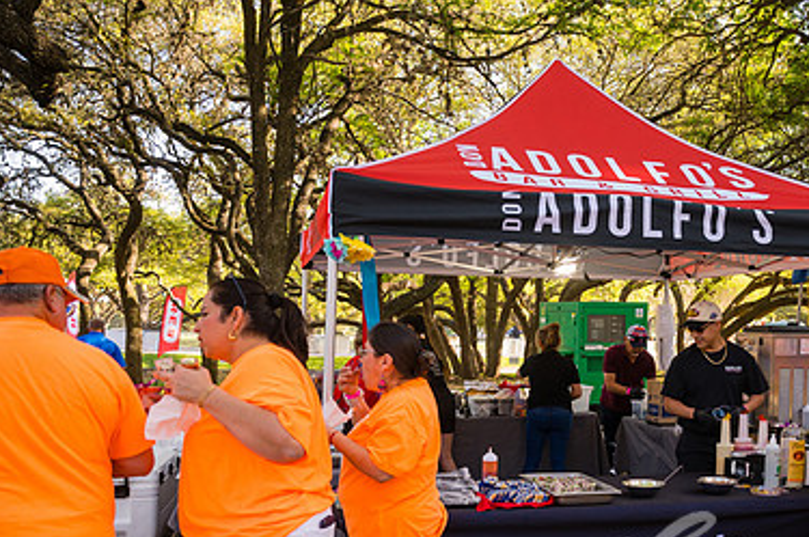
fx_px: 920
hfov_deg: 46.0
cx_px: 591
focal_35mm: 41
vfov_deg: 32.1
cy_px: 390
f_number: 4
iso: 400
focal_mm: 26.5
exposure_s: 1/400
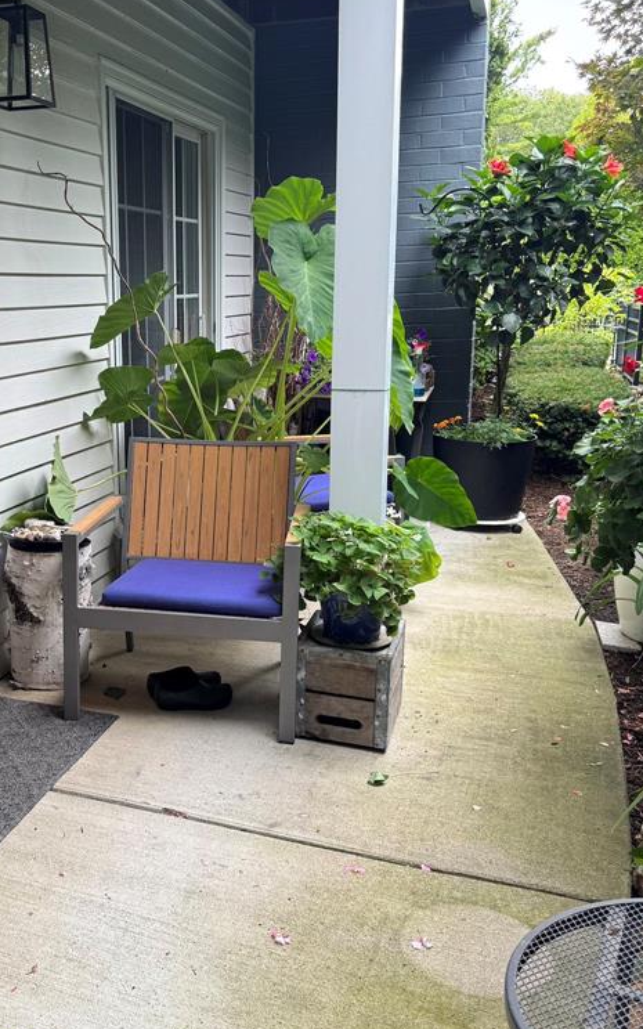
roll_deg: +2.5
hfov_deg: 35.0
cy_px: 516
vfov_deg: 55.3
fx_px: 981
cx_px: 122
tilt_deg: -14.1
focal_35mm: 35
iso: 64
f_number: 1.78
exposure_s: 1/121
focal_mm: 6.76
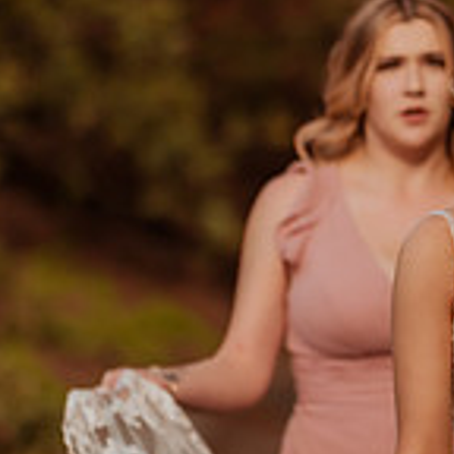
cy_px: 246
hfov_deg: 3.8
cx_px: 476
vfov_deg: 3.8
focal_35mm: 461
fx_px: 6840
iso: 320
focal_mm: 135
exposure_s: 1/5000
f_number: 1.8
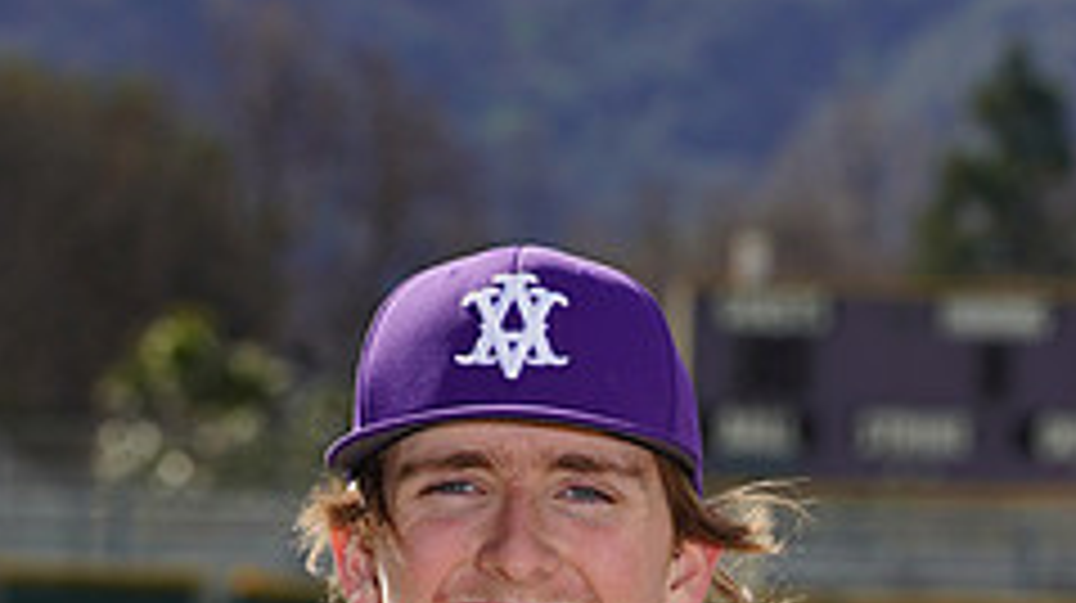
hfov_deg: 4.1
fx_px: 14939
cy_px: 1184
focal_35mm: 524
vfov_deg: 2.3
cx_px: 637
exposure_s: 1/250
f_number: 11
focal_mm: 206
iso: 100
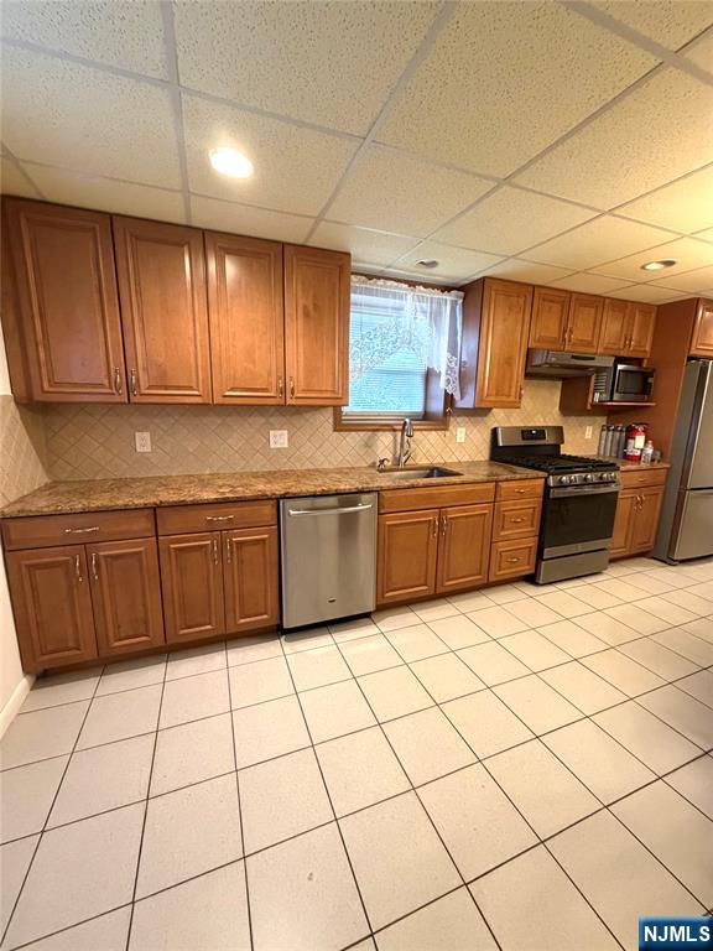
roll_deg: -2.6
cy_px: 476
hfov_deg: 85.7
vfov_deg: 102.1
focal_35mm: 14
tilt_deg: -11.5
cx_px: 356
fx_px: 384
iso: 500
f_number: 2.2
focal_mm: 2.22
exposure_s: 1/60
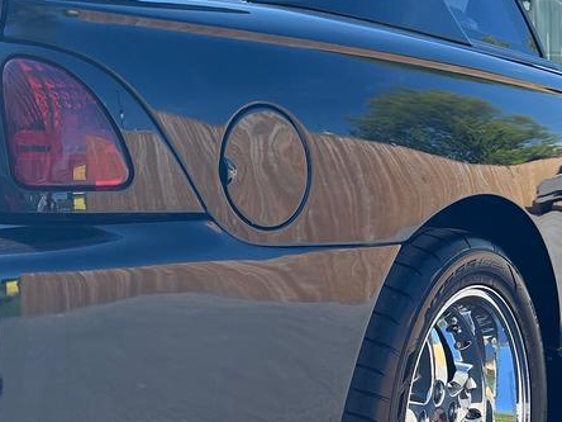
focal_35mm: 75
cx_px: 127
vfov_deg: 19.6
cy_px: 266
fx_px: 1218
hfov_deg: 25.6
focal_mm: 5.7
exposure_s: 1/1266
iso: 50
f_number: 1.5
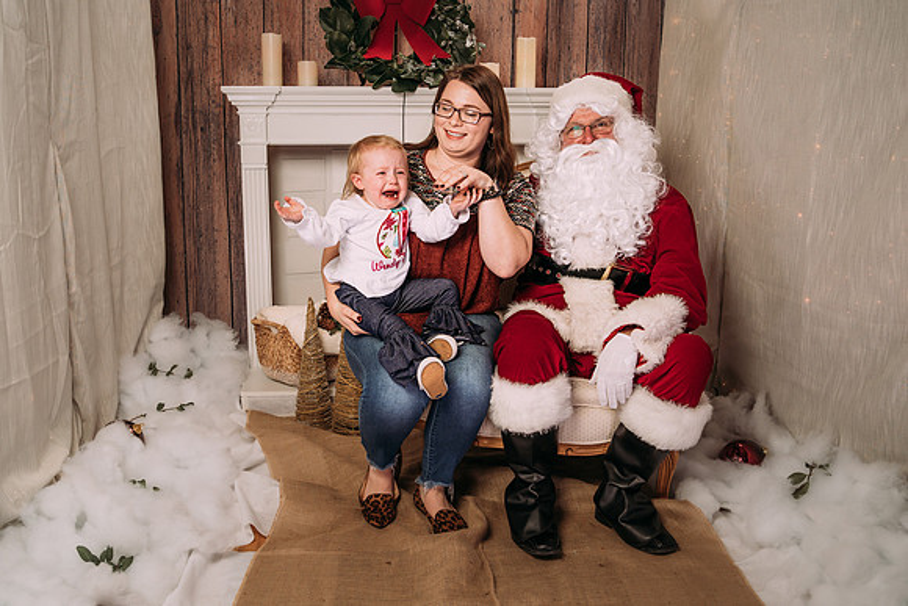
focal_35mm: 38
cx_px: 440
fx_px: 967
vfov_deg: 34.8
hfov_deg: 50.3
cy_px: 316
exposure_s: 1/100
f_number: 6.3
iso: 100
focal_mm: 35
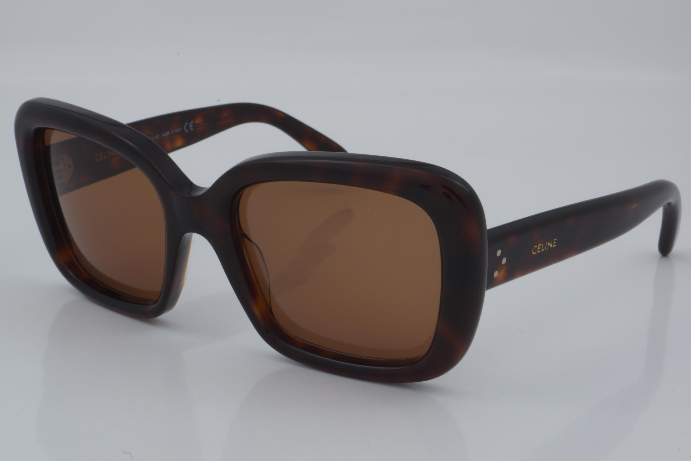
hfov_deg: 27.0
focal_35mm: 75
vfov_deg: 18.2
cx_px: 346
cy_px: 230
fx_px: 1439
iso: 100
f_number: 32
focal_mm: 50
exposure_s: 1/4
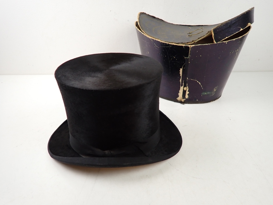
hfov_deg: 81.7
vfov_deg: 65.9
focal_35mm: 20
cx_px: 140
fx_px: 158
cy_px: 98
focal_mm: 3.33
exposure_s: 1/80
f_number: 2
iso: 200
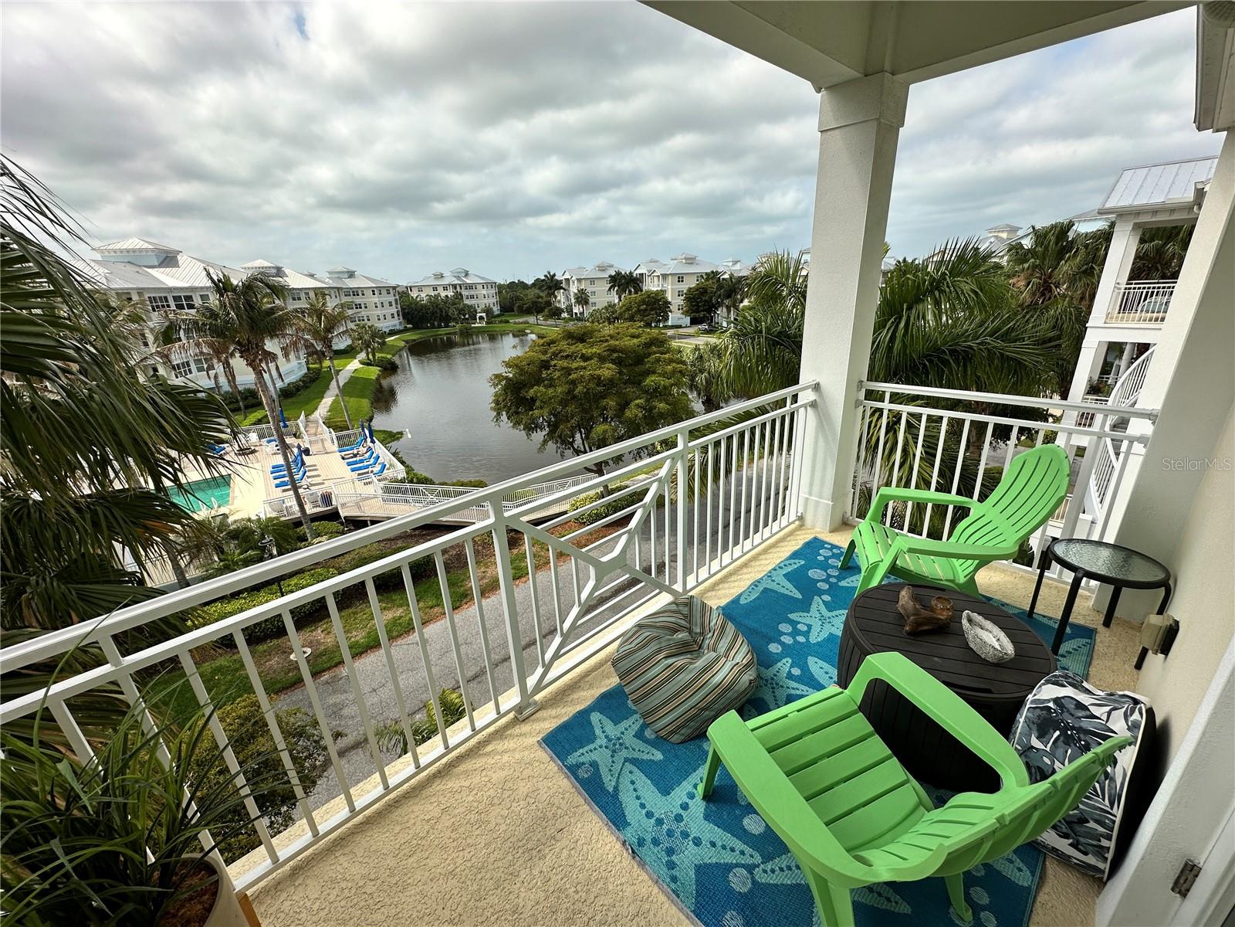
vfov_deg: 85.7
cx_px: 618
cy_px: 464
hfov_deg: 102.1
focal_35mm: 14
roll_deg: +2.5
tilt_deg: -18.9
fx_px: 499
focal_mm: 2.22
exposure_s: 1/1618
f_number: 2.2
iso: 50
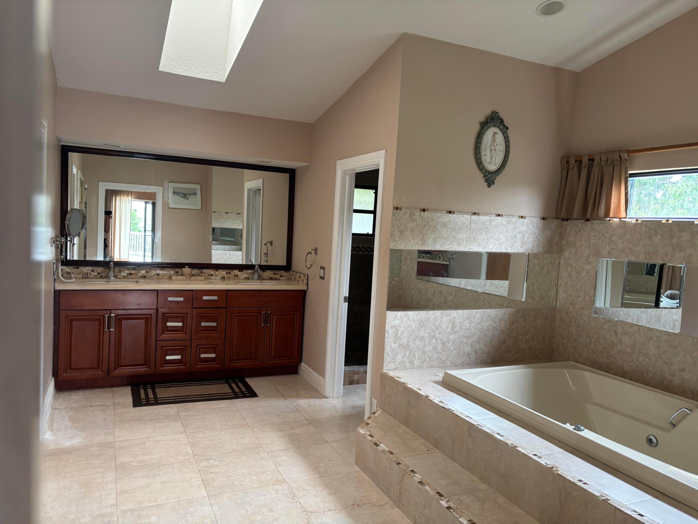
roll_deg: -2.7
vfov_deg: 53.1
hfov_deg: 67.3
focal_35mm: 26
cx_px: 349
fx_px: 524
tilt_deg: -3.1
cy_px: 262
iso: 160
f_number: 1.6
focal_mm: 5.96
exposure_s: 1/60
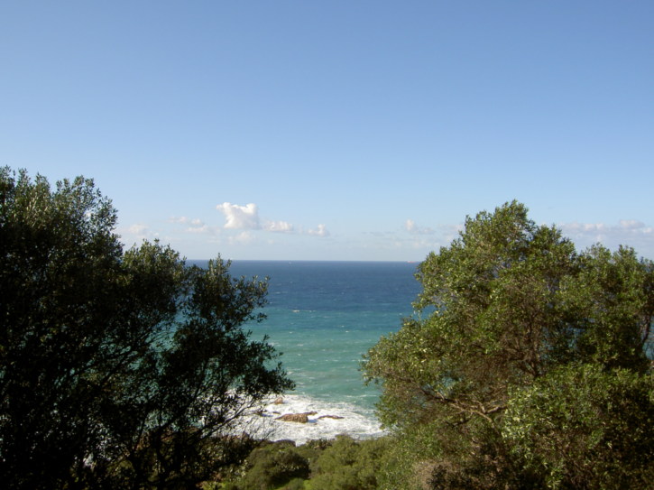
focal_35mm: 34
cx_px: 327
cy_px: 245
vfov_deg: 41.8
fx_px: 642
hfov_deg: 54.0
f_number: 4.7
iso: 50
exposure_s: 1/320
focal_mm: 5.6
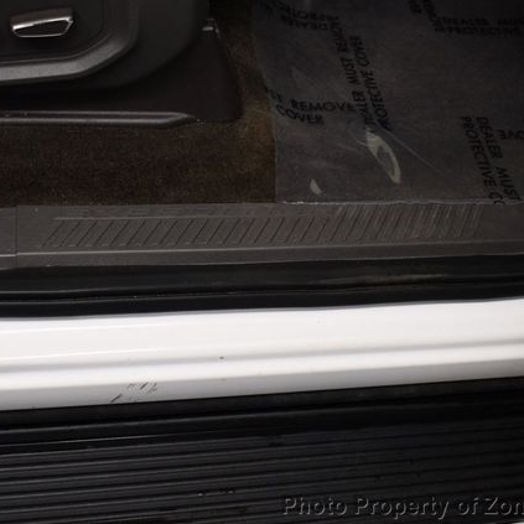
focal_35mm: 54
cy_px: 264
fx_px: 925
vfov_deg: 31.6
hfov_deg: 31.6
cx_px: 266
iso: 1100
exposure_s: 1/125
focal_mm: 21
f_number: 3.8
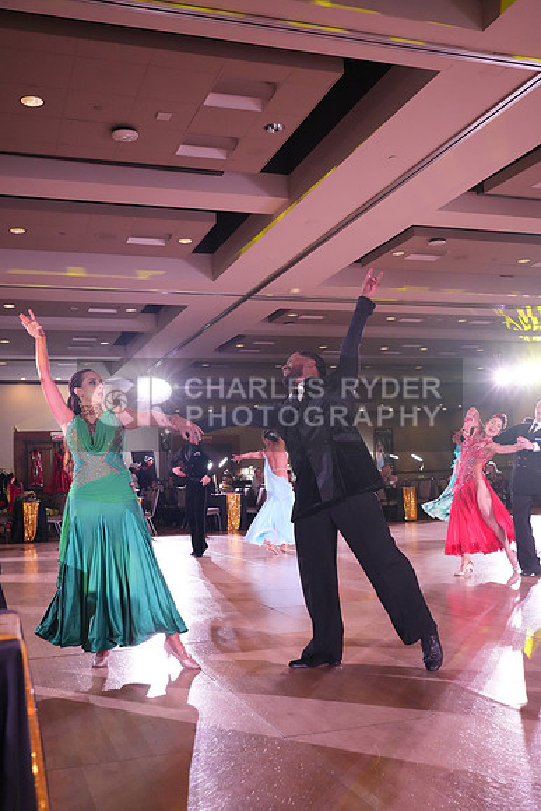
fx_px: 788
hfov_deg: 37.9
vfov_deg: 54.4
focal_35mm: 35
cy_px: 406
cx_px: 270
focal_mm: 35
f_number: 5
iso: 6400
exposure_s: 1/400
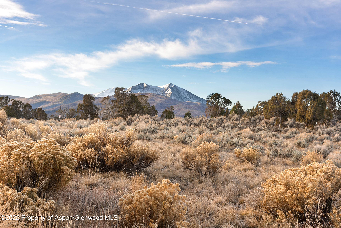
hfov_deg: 44.5
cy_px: 114
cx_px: 170
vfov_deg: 30.5
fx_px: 417
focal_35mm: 44
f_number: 7.1
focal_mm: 44
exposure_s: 1/25
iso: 100
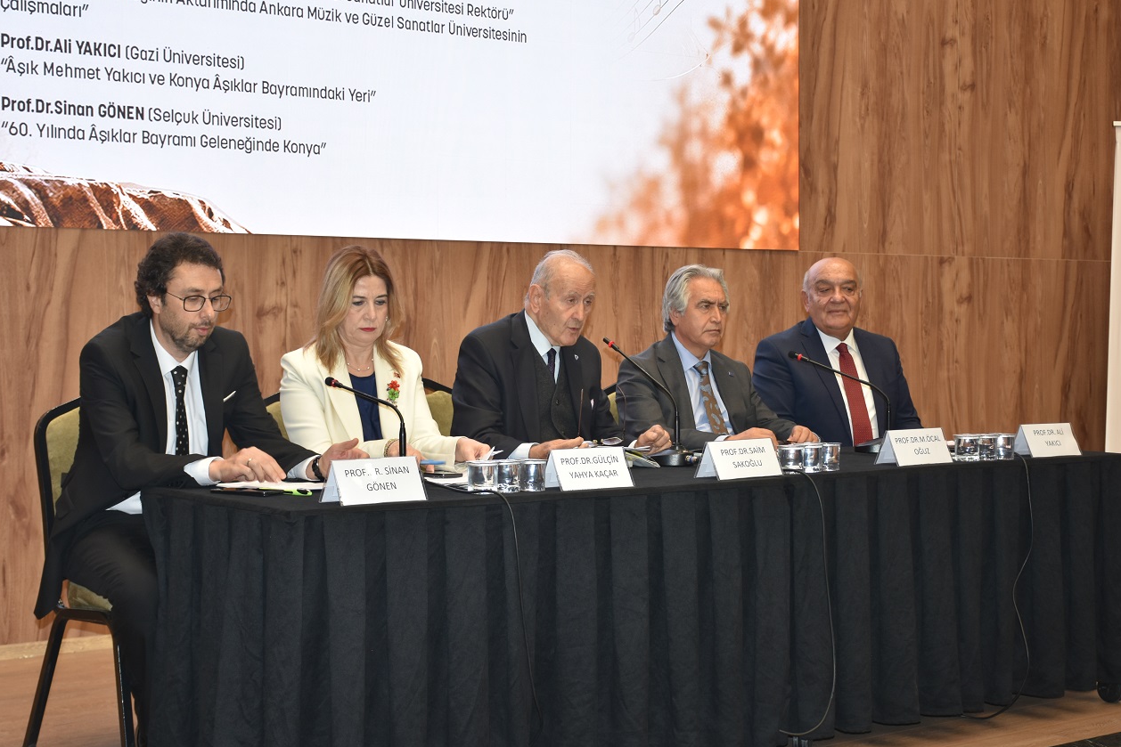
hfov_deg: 34.5
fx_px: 1806
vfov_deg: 23.4
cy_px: 373
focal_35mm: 58
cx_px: 562
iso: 400
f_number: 4.2
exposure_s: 1/60
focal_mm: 38
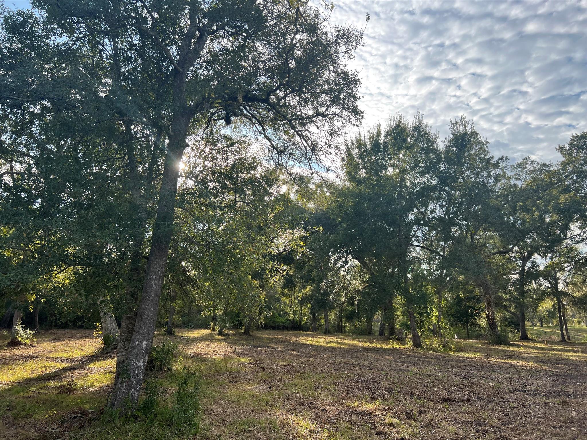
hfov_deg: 67.3
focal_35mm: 26
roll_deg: +0.1
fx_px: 441
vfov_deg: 53.1
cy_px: 220
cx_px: 294
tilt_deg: +13.1
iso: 50
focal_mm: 5.7
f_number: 1.5
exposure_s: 1/1553
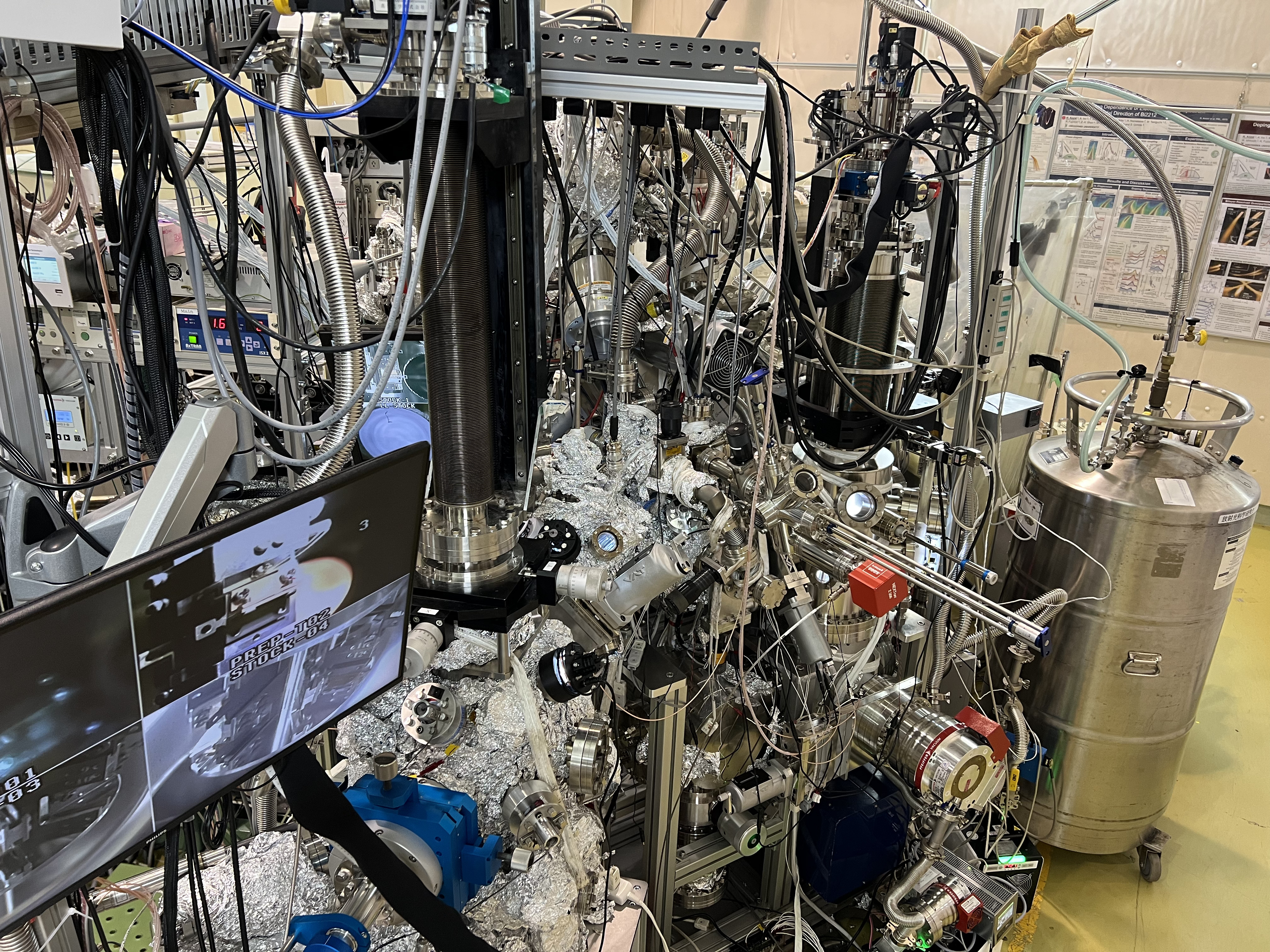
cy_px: 476
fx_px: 954
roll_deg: -1.9
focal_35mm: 26
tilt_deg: -22.9
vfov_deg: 53.1
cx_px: 635
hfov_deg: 67.3
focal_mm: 5.7
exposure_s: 1/60
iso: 160
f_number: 1.5
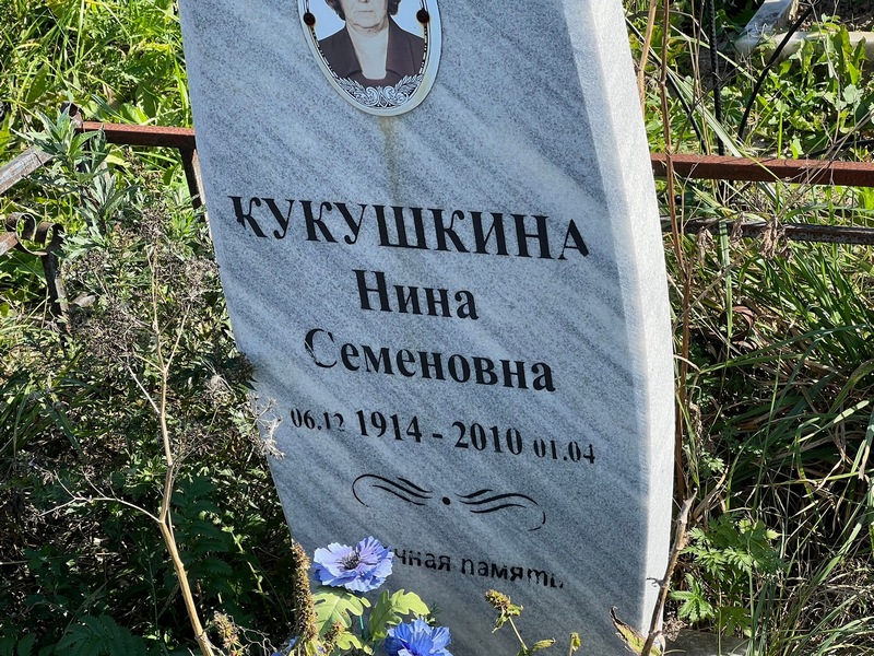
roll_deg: +9.4
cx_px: 437
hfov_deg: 25.3
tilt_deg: -29.3
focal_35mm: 77
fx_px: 1944
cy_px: 328
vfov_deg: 19.1
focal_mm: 9
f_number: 2.8
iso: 32
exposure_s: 1/260
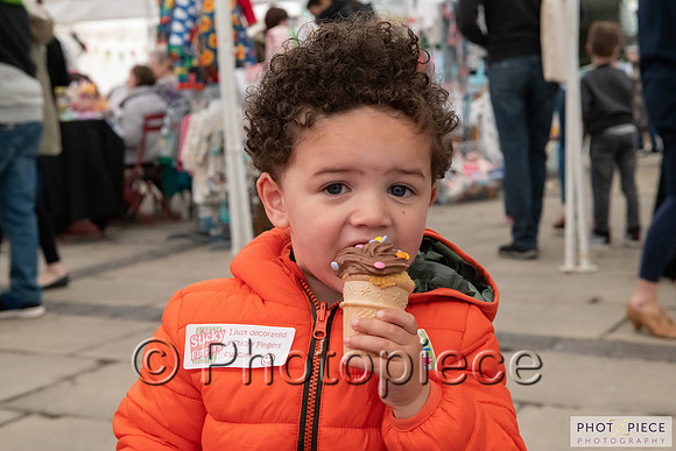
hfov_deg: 34.5
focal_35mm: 58
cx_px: 338
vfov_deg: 23.4
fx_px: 1089
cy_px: 226
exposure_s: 1/320
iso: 4500
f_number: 8
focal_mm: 58
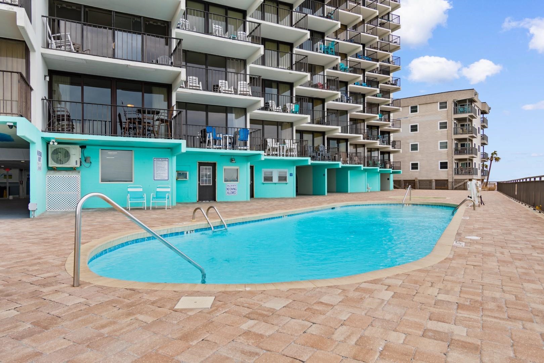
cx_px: 272
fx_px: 332
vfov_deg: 57.2
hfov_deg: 78.6
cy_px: 182
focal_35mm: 22
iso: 100
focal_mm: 15
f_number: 5.3
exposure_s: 1/80
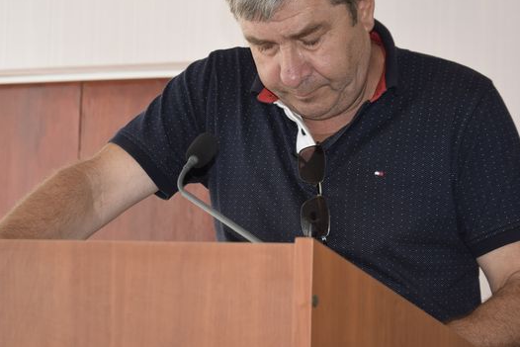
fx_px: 1701
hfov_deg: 17.4
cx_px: 242
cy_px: 115
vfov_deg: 11.6
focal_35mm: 118
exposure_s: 1/125
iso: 320
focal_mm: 55
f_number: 5.6
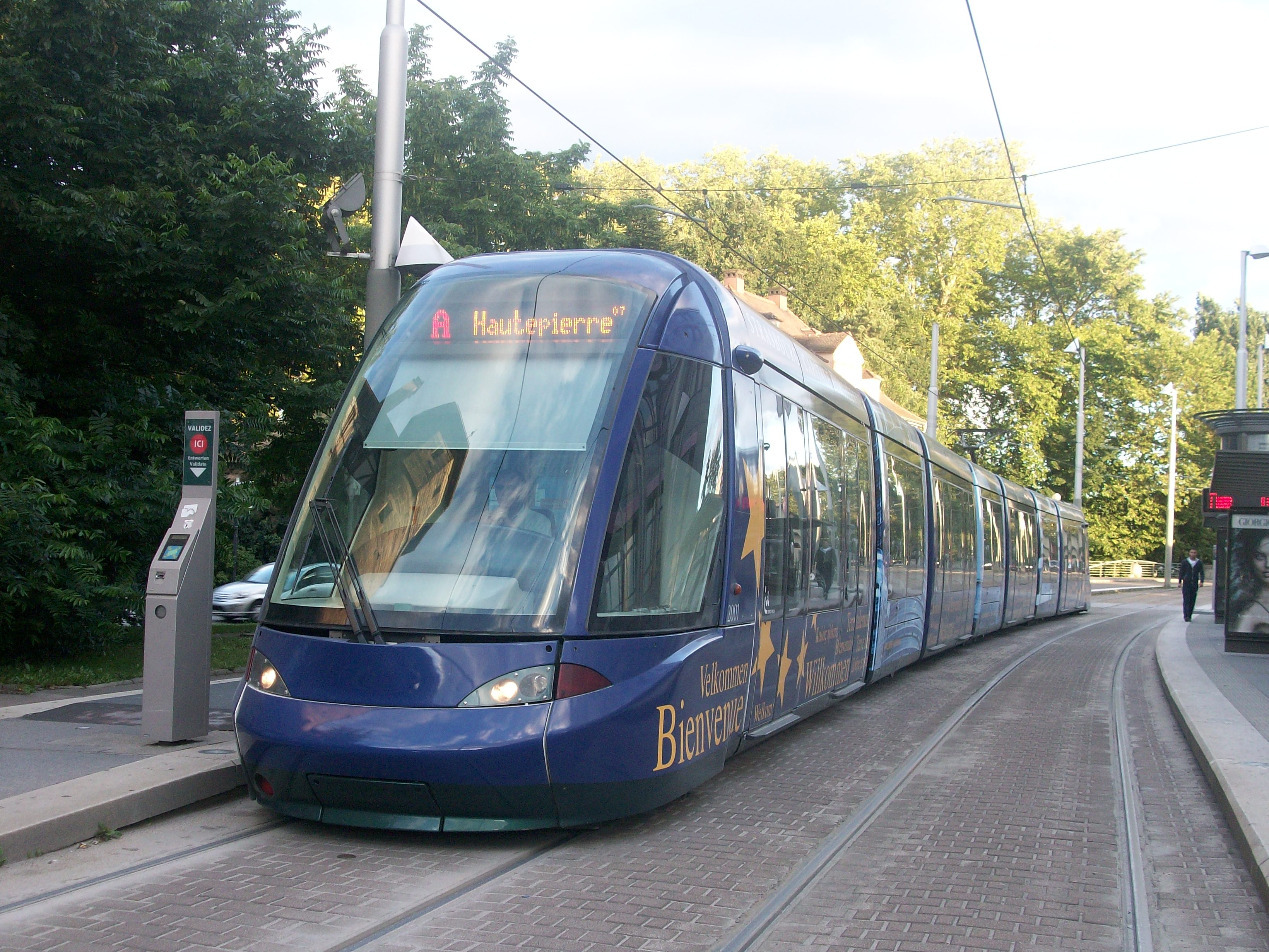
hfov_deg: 44.8
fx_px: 1540
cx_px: 634
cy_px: 476
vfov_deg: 34.3
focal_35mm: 42
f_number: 3.2
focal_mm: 7.1
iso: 99
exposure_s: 1/65.1
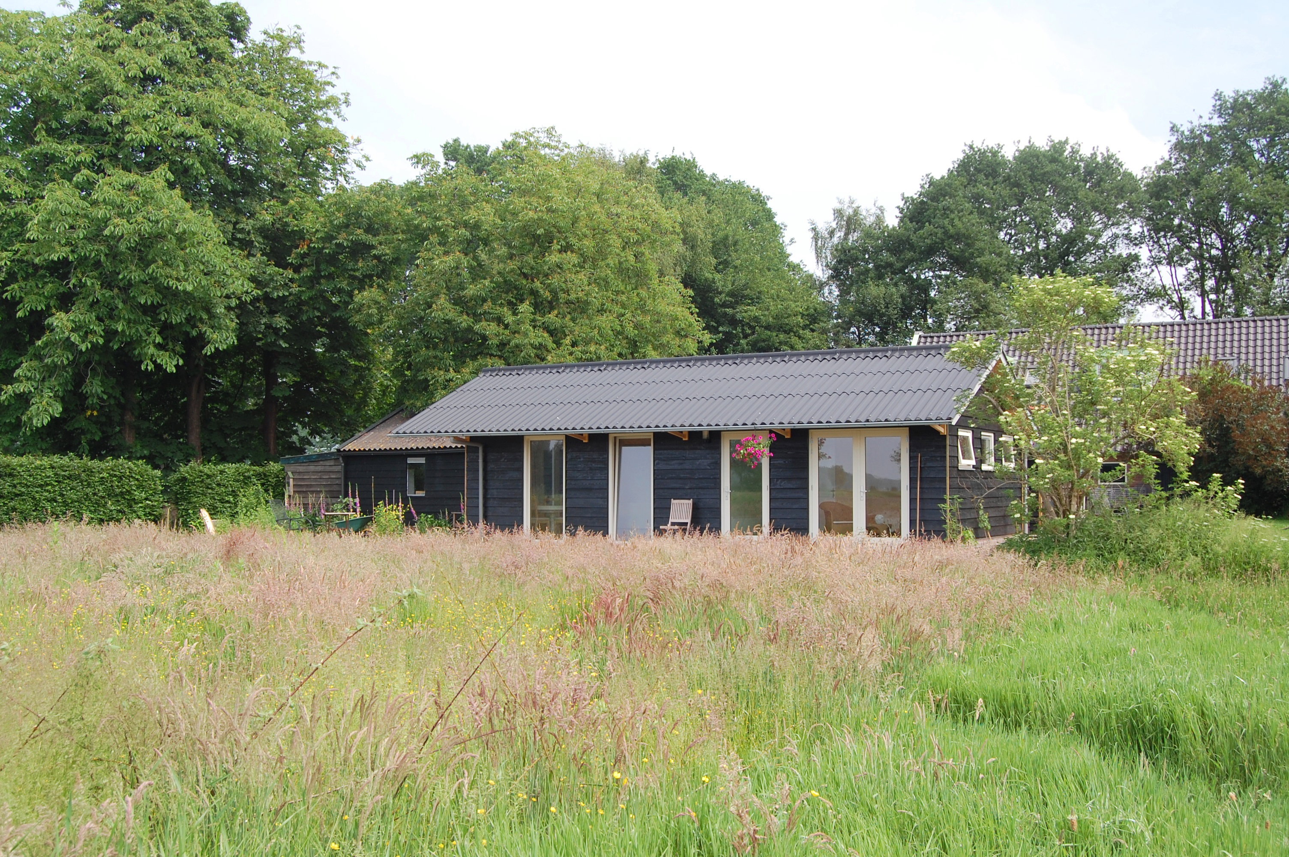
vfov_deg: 34.1
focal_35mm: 39
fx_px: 1395
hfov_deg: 49.6
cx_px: 644
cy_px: 428
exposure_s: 1/200
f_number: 7.1
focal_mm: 26
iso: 200
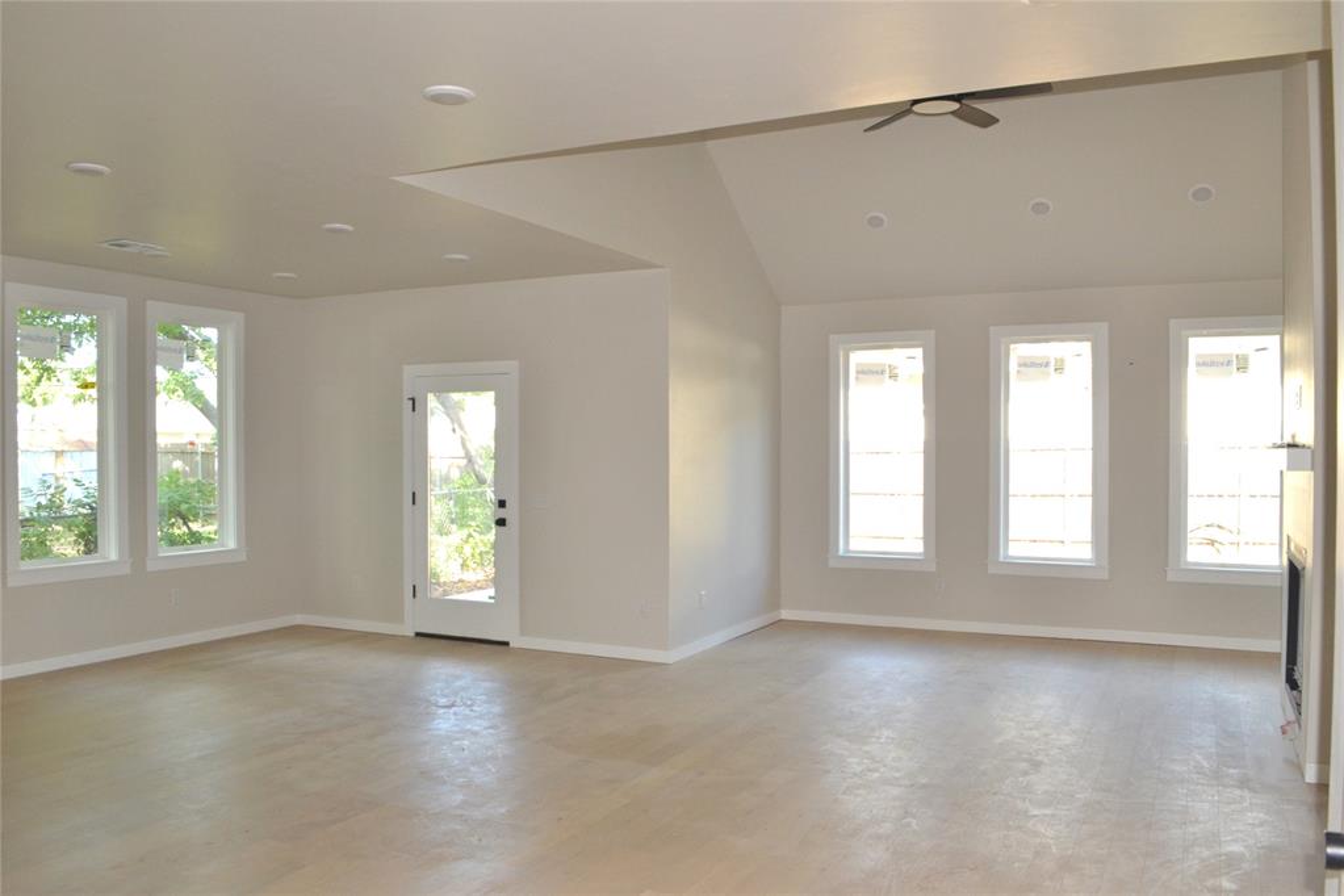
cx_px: 672
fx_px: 1008
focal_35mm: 27
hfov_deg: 67.4
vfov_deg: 47.9
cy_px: 448
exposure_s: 1/40
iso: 800
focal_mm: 18
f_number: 11
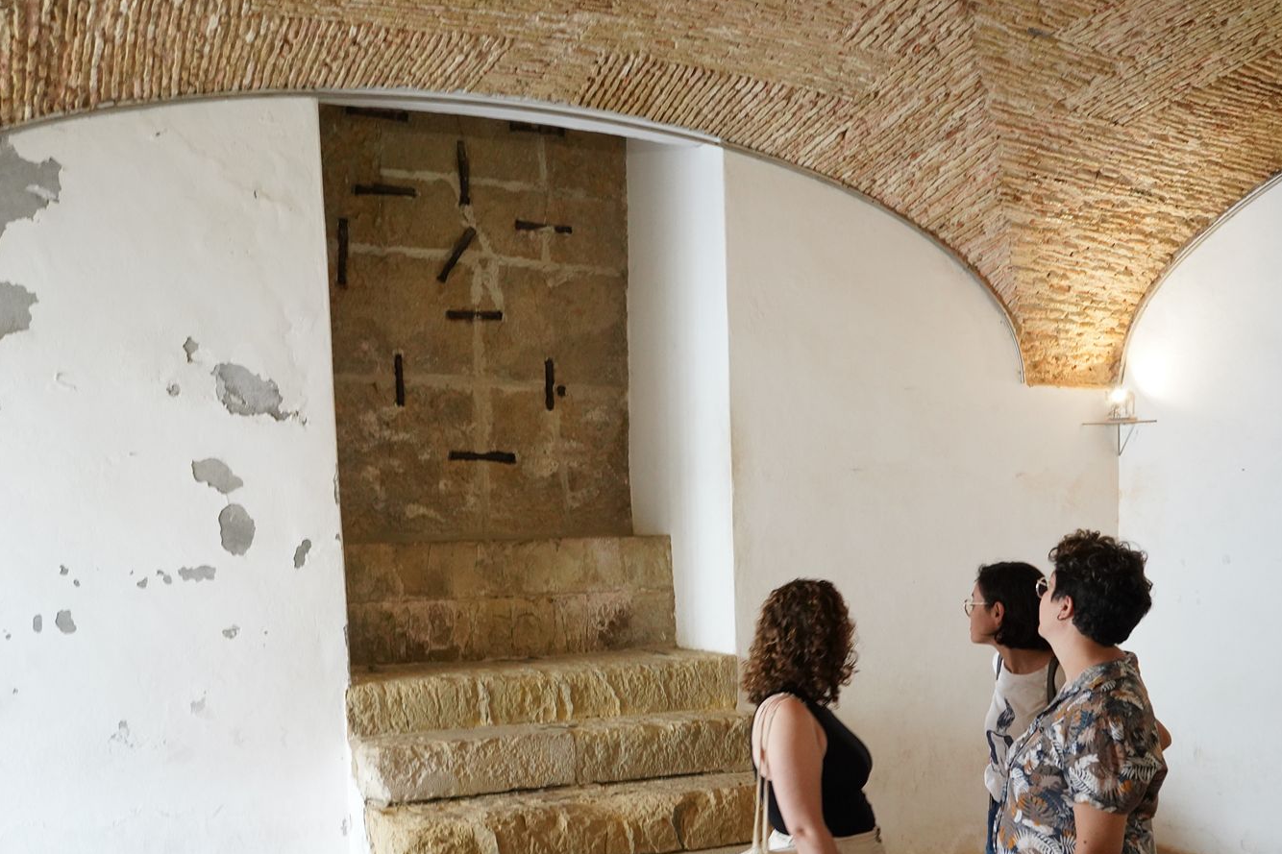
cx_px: 651
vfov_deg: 36.0
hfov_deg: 53.1
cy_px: 637
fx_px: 1282
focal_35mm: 36
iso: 3200
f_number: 3.5
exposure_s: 1/80
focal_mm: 24
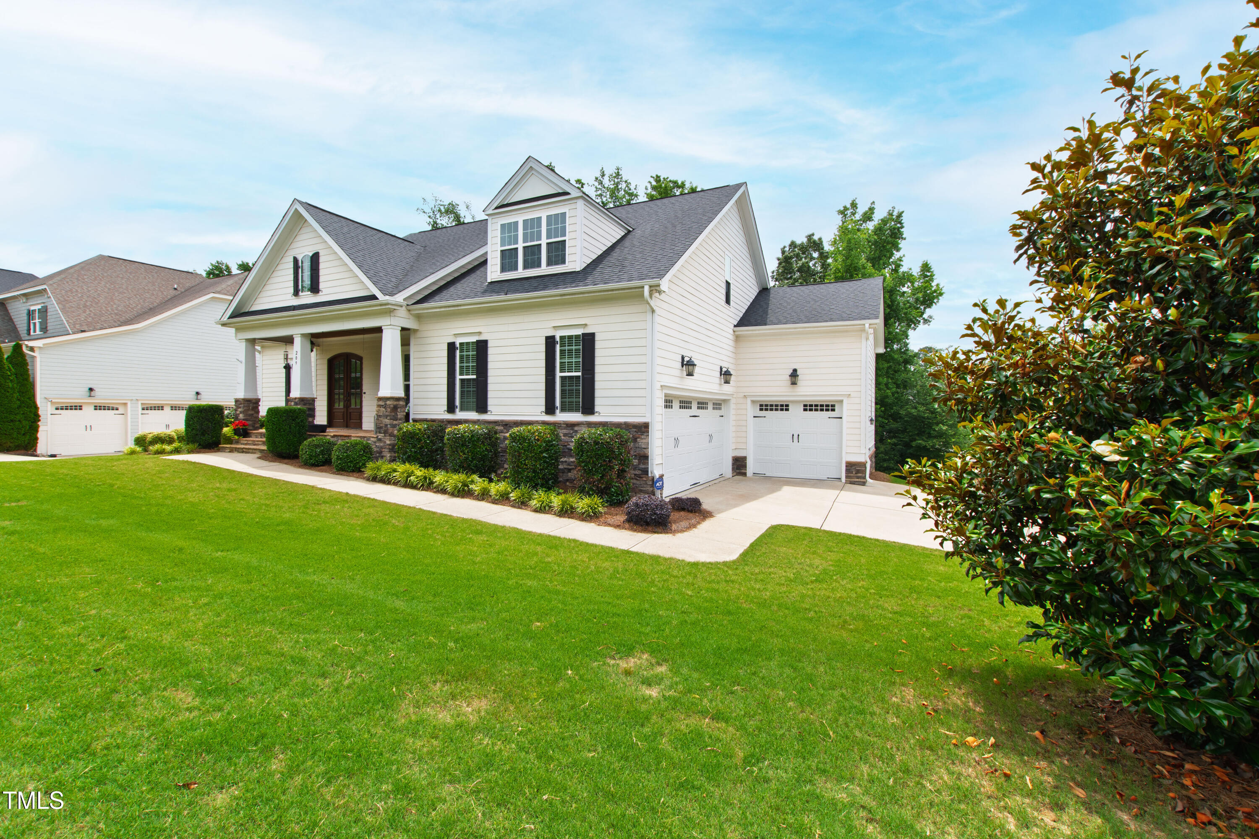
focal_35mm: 15
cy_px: 420
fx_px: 525
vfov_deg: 77.3
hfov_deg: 100.4
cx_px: 630
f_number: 8
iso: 100
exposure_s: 1/200
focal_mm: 10
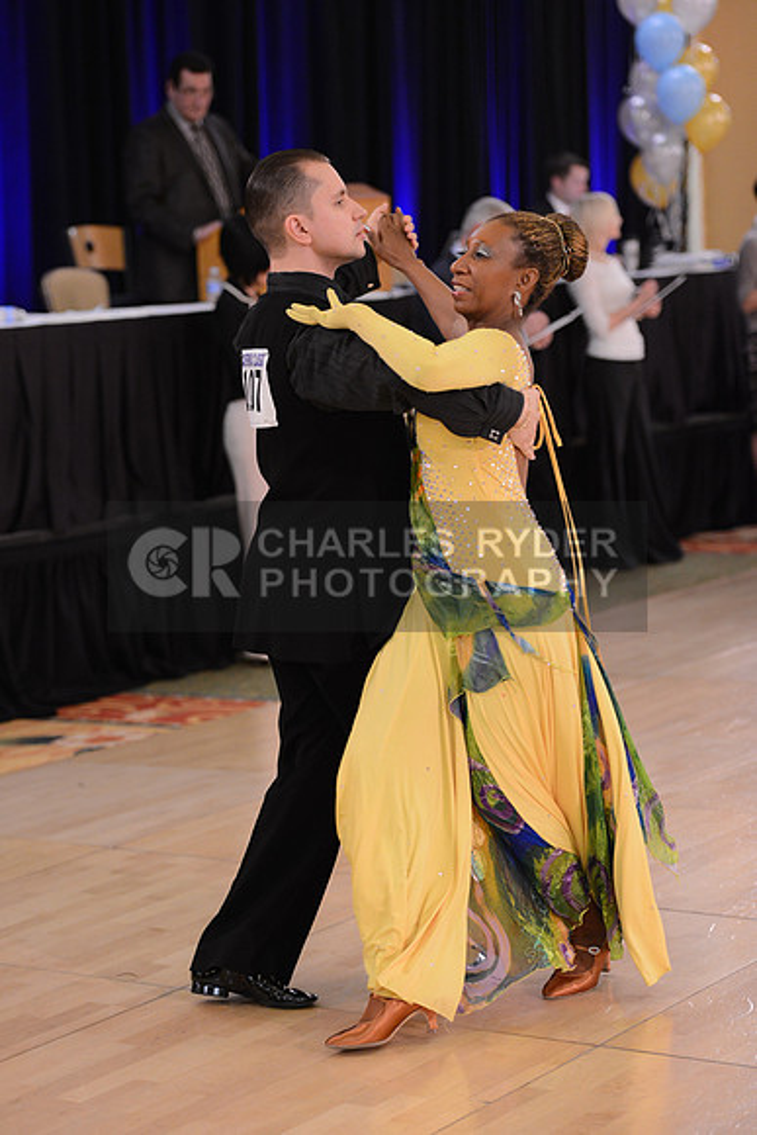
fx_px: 2900
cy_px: 568
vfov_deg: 22.1
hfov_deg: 14.9
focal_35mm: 92
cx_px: 378
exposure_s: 1/250
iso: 2500
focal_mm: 92
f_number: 2.8
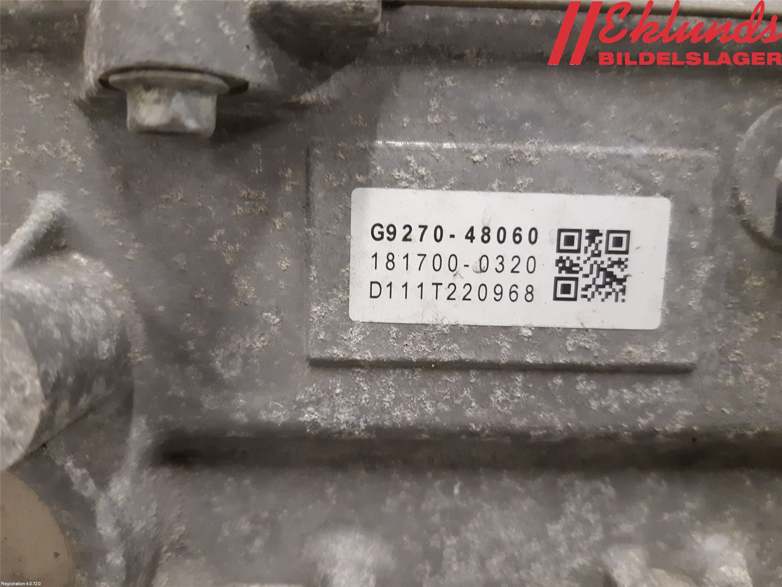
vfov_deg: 53.1
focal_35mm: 26
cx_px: 391
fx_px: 587
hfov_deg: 67.3
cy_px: 294
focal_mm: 3.93
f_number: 1.7
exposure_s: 1/50
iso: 250
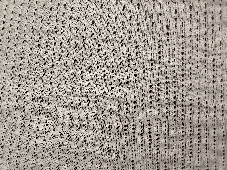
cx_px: 114
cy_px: 85
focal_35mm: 26
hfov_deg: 67.3
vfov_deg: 53.1
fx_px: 170
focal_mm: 2.78
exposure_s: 1/100
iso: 80
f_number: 2
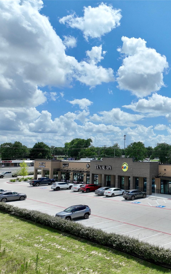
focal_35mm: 34
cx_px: 174
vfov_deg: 56.7
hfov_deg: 33.8
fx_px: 254
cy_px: 137
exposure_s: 1/4000
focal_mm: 12.29
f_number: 2.8
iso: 200
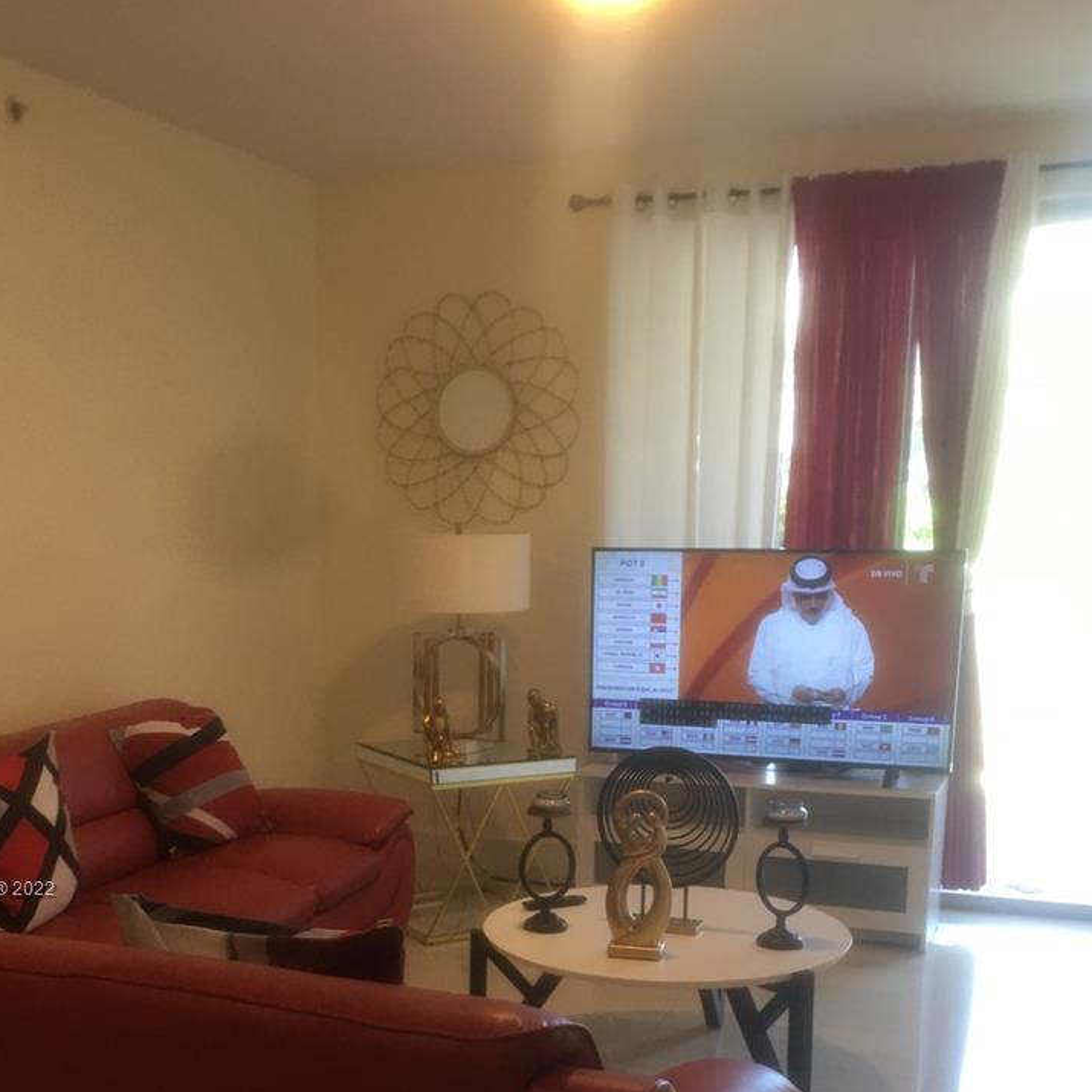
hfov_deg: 39.1
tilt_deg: -11.7
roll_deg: +0.7
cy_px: 890
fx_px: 1535
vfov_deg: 37.6
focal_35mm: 43
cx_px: 463
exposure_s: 1/30
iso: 40
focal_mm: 4.15
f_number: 2.2
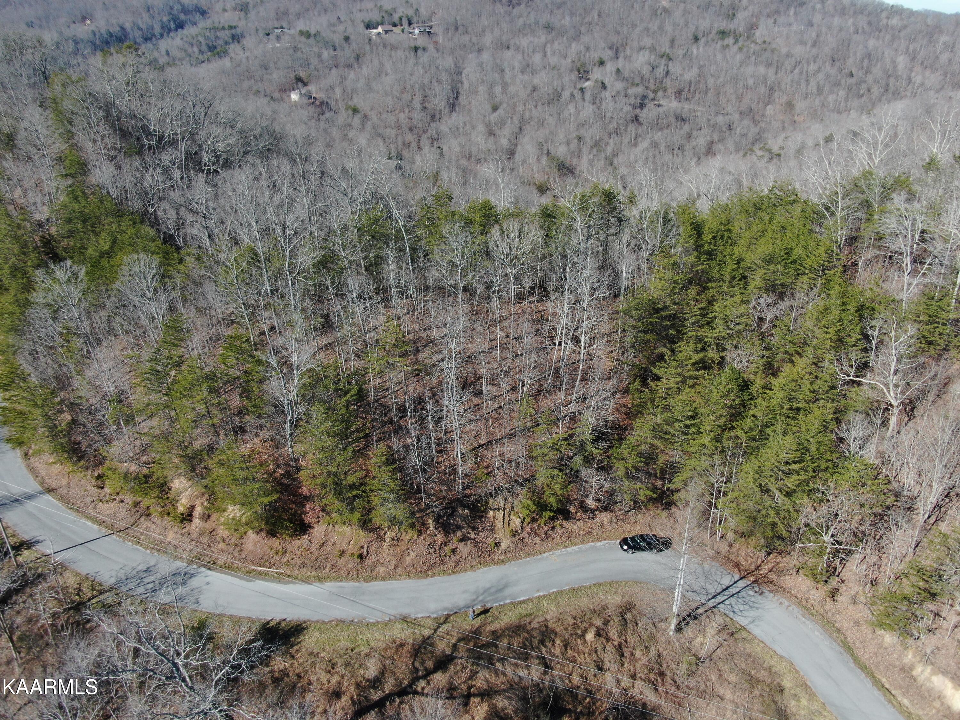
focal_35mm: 24
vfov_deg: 56.8
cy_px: 360
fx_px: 666
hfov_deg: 71.6
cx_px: 480
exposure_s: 1/800
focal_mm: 4.39
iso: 100
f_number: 2.8
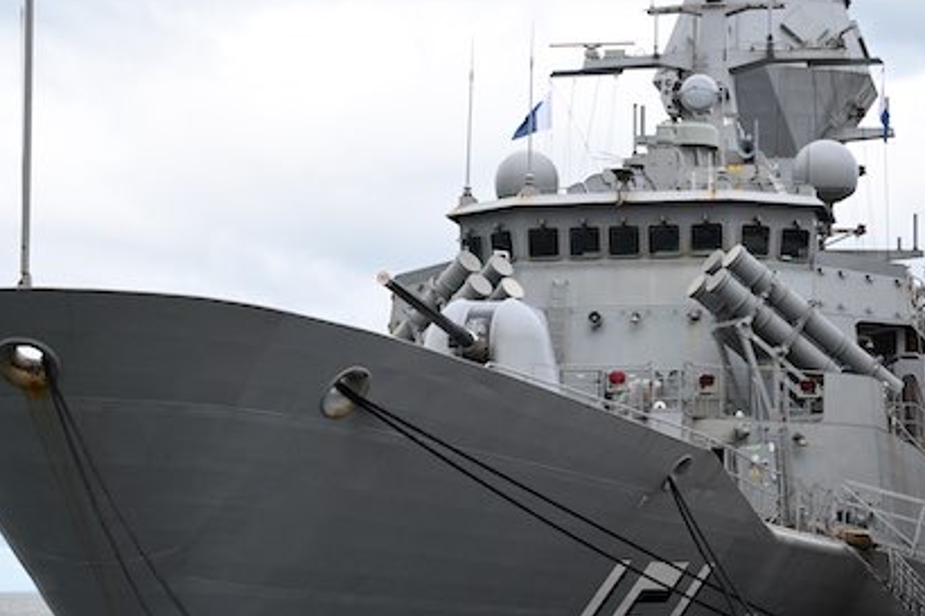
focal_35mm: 90
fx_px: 2311
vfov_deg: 15.2
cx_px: 503
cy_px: 354
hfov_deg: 22.6
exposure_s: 1/8000
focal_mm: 41
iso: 640
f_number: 2.8
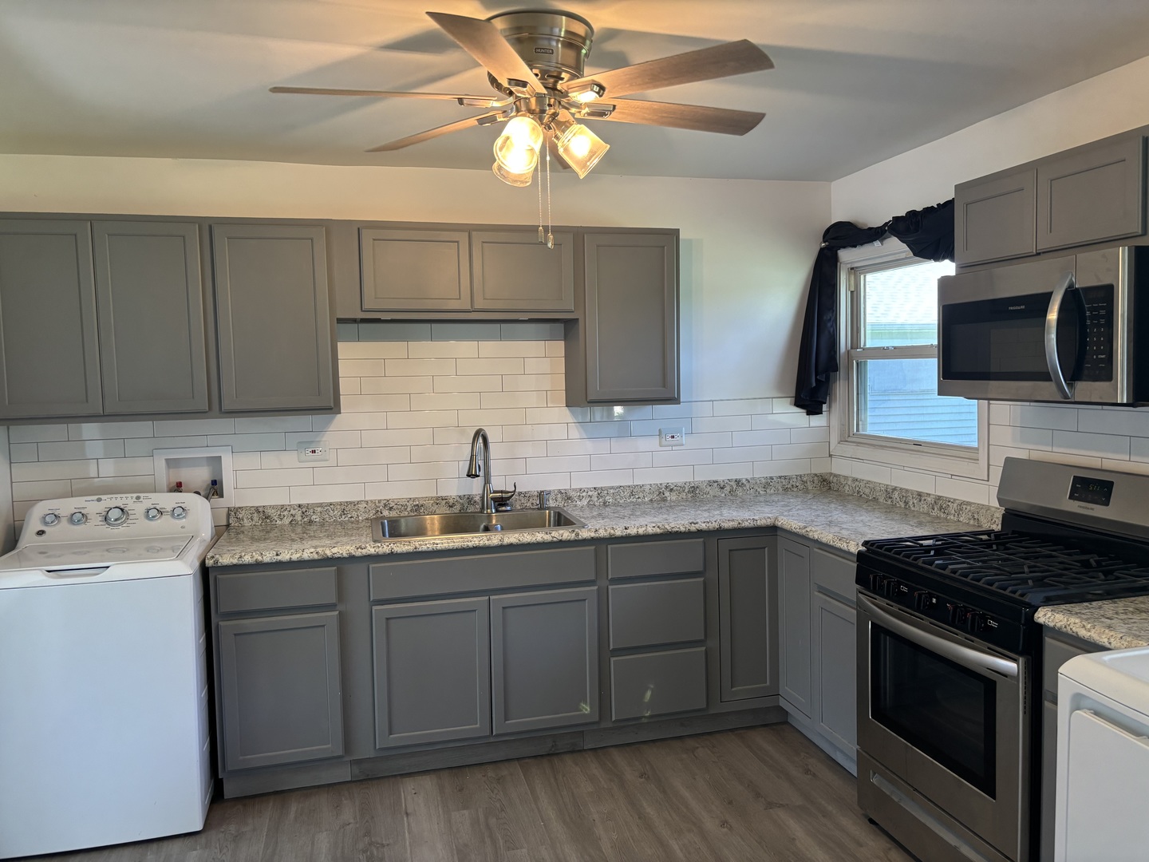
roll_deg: +1.1
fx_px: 863
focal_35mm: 26
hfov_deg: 67.3
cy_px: 431
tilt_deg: -3.1
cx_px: 574
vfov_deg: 53.1
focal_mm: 5.96
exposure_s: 1/60
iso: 160
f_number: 1.6
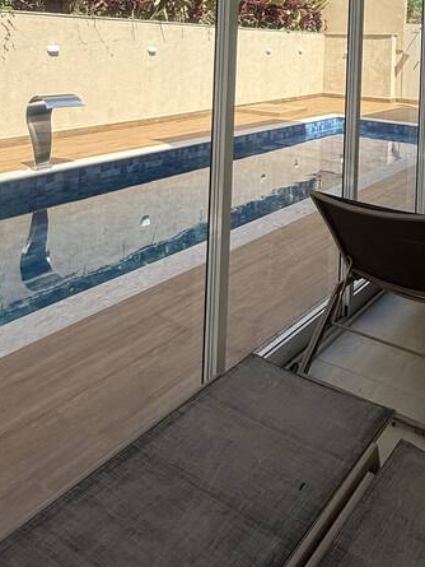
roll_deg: -3.5
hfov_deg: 40.6
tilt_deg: +1.4
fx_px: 556
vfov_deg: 47.8
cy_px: 46
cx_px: 318
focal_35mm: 34
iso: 50
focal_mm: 2.22
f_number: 2.2
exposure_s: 1/1534
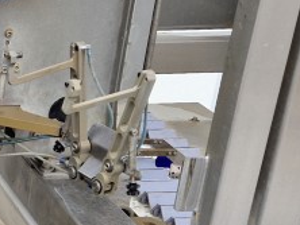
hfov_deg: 15.6
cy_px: 148
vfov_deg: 14.0
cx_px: -259
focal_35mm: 106
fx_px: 920
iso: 50
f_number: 1.8
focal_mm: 5.4
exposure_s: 1/180
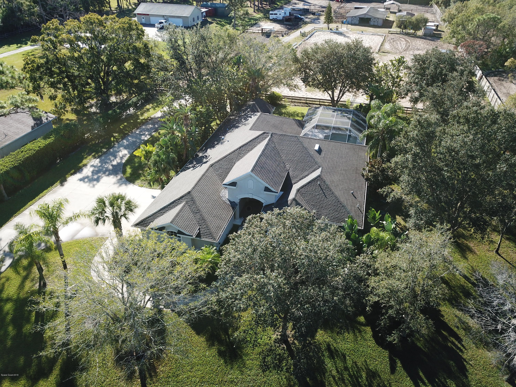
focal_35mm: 26
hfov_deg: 67.3
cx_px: 258
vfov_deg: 53.1
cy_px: 194
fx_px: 388
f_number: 2.2
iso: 100
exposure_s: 1/516
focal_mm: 4.73
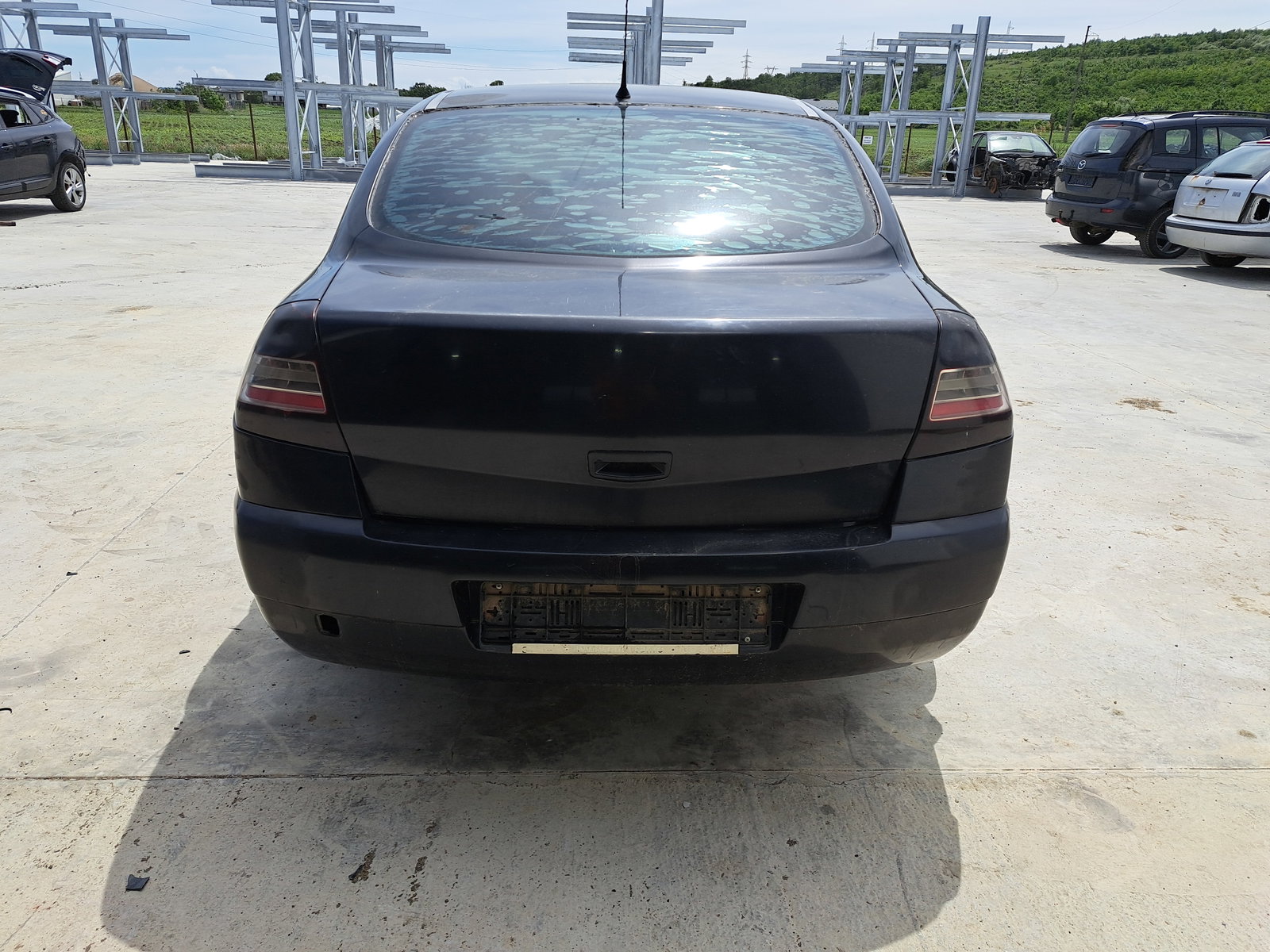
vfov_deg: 56.8
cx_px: 635
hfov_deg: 71.6
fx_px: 881
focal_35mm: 24
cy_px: 476
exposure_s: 1/1276
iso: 50
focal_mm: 5.23
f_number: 1.8
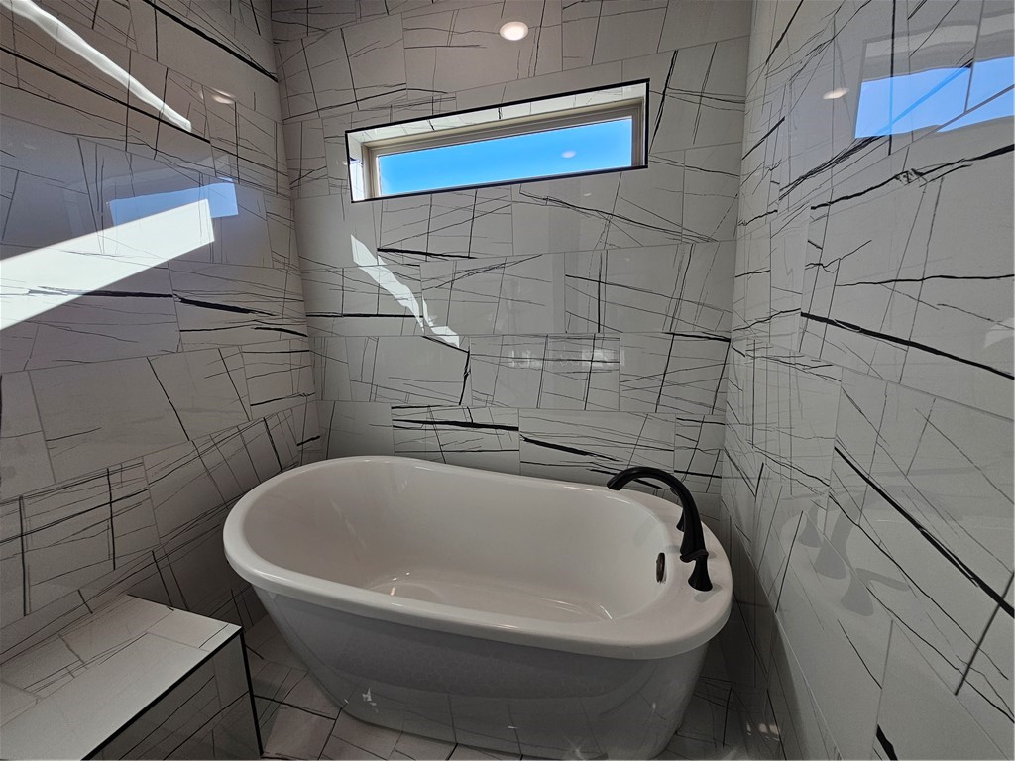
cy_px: 380
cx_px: 508
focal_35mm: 13
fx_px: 381
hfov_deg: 106.2
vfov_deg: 89.9
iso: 50
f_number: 2.2
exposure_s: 1/120
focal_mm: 2.2
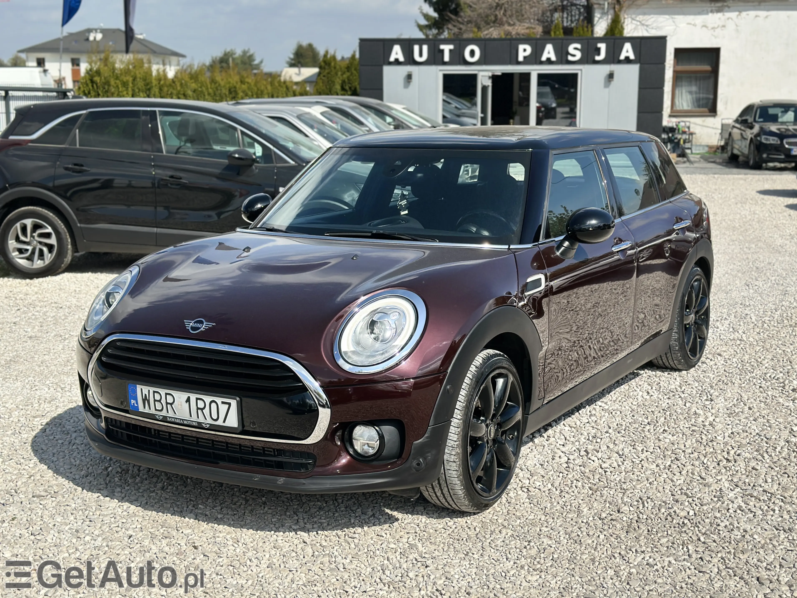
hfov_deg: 39.7
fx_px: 1105
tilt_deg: -10.6
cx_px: 398
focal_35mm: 48
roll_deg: +0.5
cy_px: 299
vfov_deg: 30.3
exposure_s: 1/5556
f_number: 1.78
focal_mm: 6.86
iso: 100
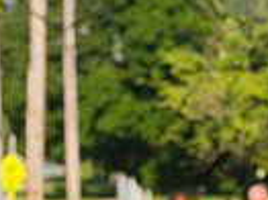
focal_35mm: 726
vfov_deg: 2.0
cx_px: 577
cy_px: 244
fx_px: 5616
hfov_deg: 2.7
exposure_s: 1/2000
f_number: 5.6
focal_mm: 170
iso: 400
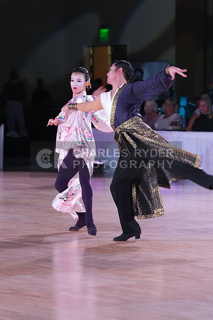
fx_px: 1774
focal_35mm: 200
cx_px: 106
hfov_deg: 6.9
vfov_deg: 10.3
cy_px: 160
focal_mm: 200
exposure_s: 1/250
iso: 3200
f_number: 5
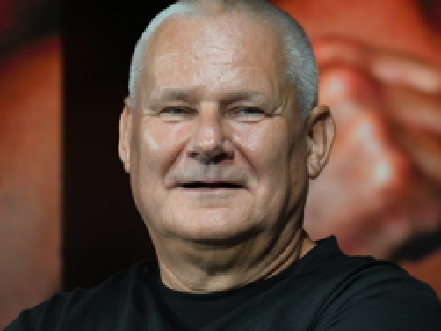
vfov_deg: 5.3
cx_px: 550
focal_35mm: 278
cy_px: 51
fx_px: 3540
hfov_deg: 7.1
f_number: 2.8
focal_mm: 70
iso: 160
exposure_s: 1/160
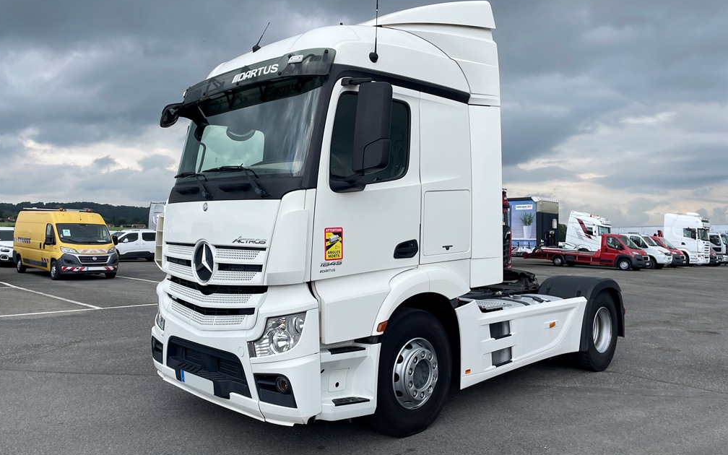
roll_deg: -0.3
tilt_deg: +1.1
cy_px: 221
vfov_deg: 44.5
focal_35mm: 28
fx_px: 556
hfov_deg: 66.5
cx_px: 359
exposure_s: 1/2132
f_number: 1.6
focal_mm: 4.2
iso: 32
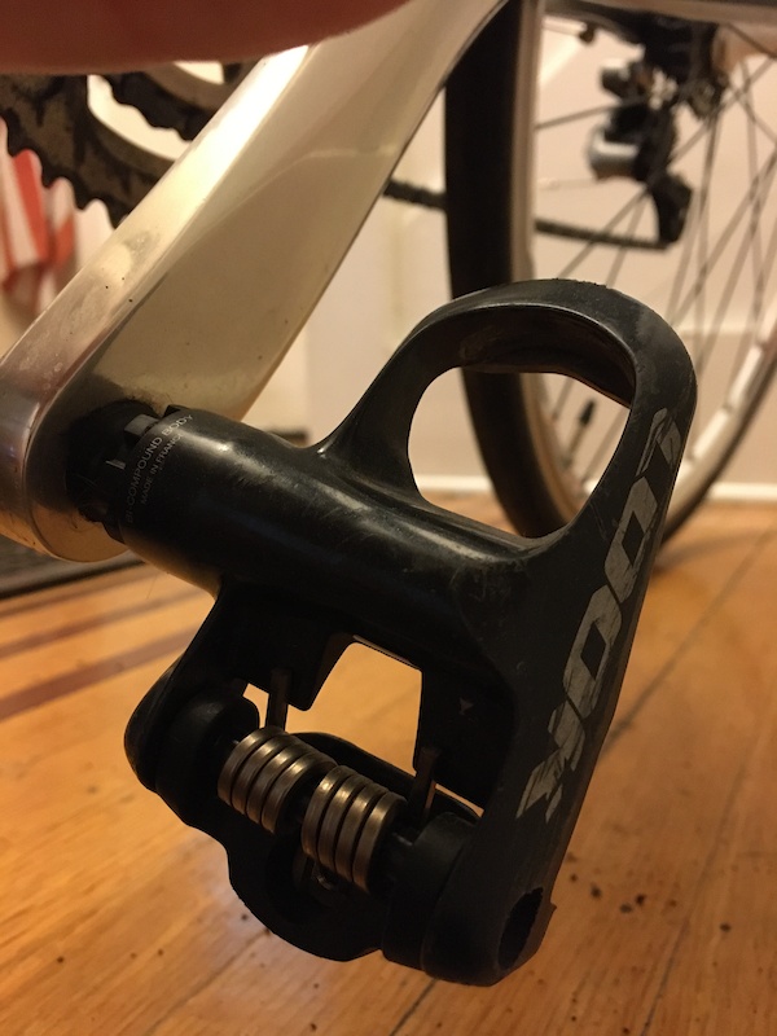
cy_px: 518
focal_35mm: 29
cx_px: 388
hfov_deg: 48.2
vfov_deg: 61.7
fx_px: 868
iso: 320
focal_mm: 4.15
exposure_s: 1/15
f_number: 2.2
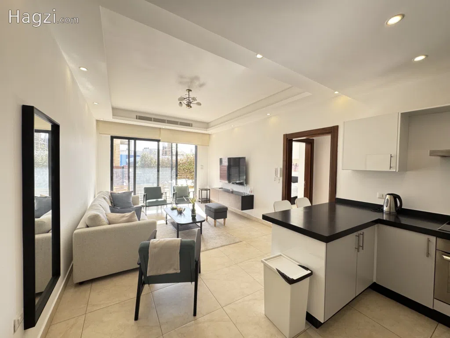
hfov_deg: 102.1
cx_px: 225
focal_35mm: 14
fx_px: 182
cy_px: 169
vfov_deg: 85.7
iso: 100
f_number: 2.2
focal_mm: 2.22
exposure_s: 1/99
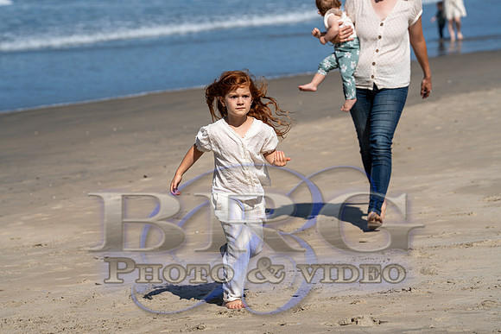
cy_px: 167
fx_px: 2241
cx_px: 250
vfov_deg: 8.5
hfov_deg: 12.8
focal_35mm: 161
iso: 160
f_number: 6.3
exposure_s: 1/1000
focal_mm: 161
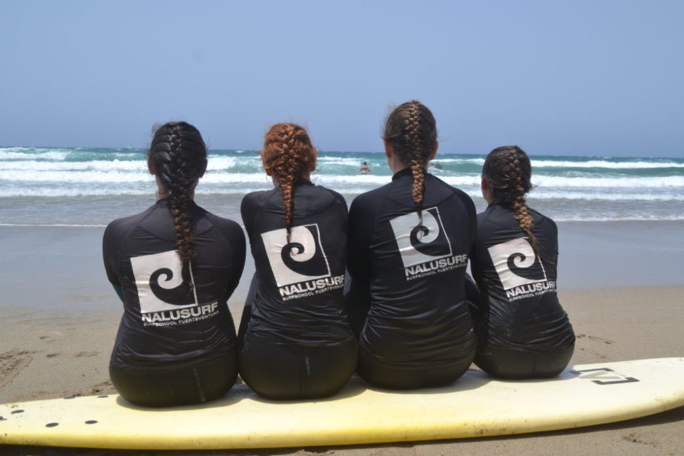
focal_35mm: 38
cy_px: 228
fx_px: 713
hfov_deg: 51.3
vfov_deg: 35.5
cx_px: 342
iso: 100
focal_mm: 25
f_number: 9
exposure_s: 1/320
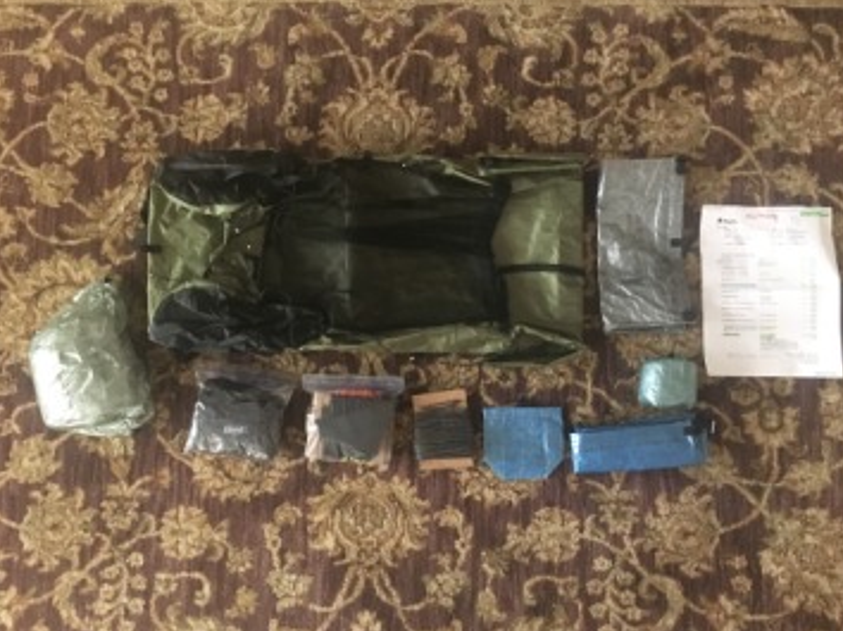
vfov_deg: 46.7
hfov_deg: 60.0
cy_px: 314
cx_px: 433
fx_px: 730
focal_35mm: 30
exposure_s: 1/15
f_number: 2.2
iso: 400
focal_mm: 4.15
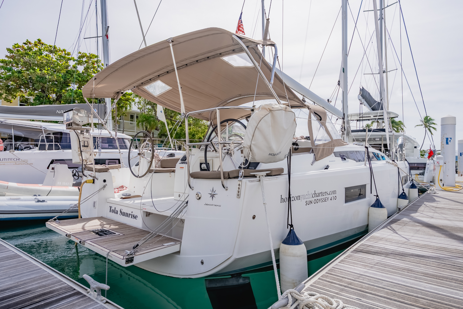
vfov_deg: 57.3
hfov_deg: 78.6
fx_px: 283
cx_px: 232
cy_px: 154
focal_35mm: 22
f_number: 9
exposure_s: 1/8000
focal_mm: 22
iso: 320
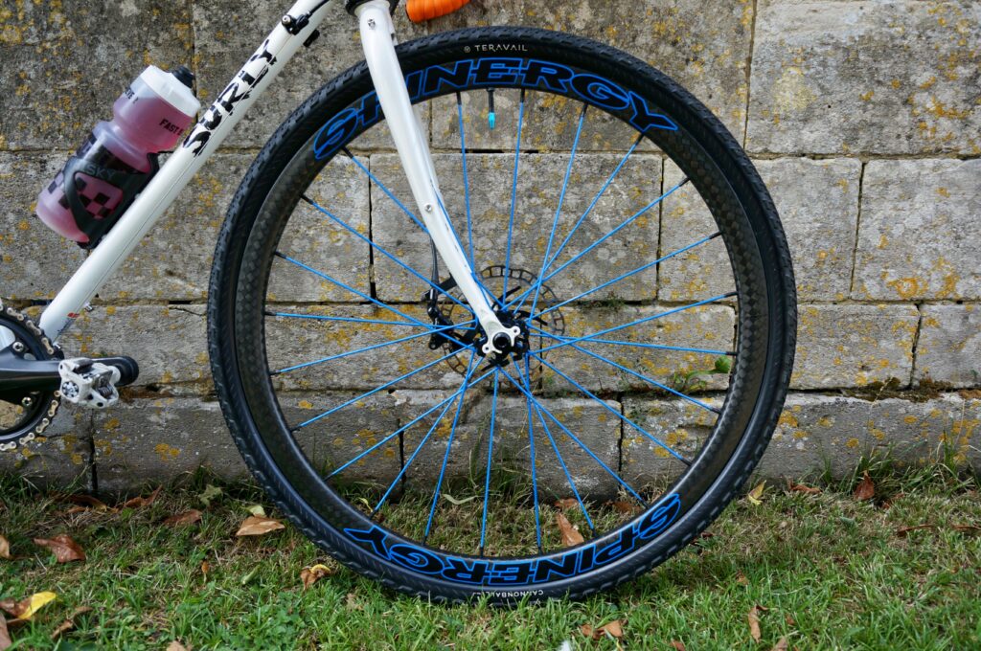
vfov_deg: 53.0
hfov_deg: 73.8
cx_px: 490
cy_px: 326
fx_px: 653
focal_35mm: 24
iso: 200
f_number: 4
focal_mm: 16
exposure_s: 1/160
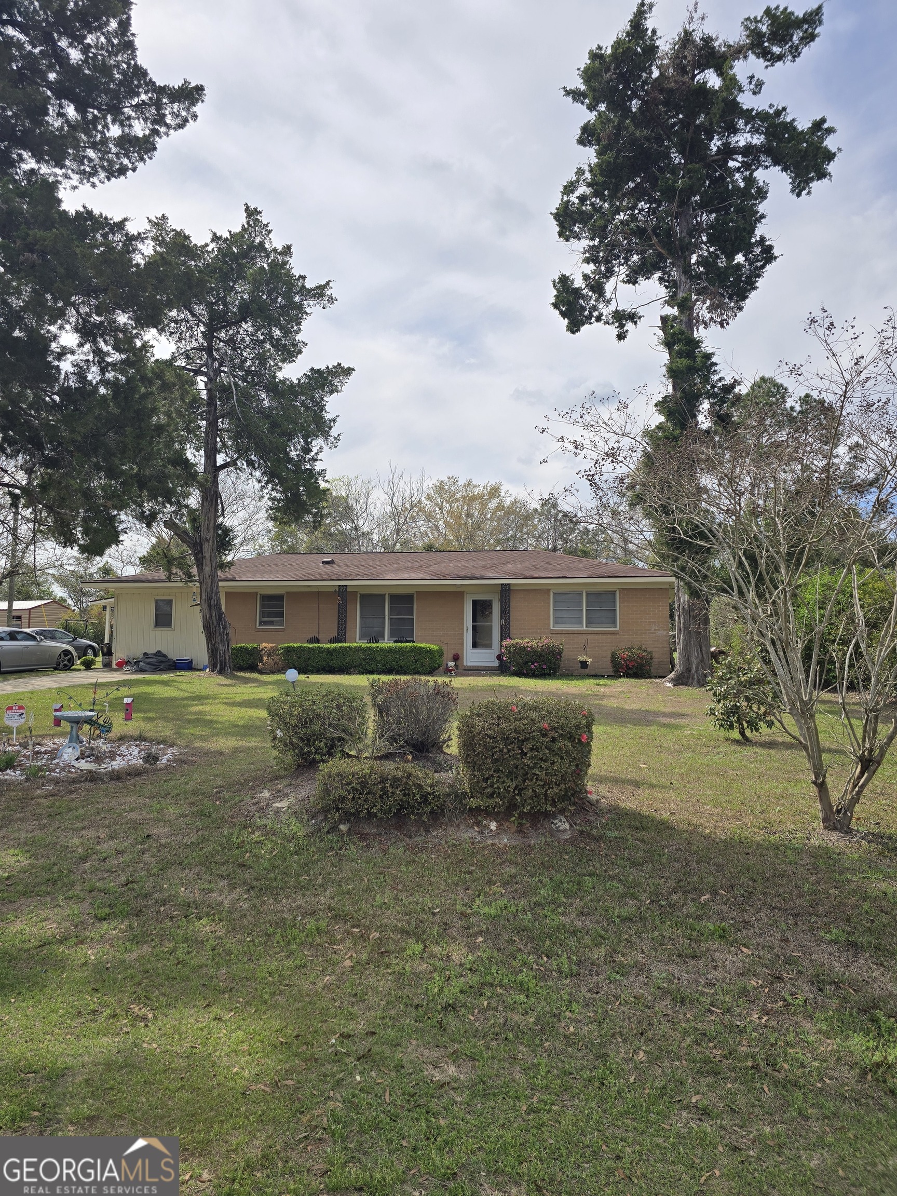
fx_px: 795
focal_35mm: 23
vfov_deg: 73.9
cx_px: 448
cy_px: 598
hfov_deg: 58.9
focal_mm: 6.3
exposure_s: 1/939
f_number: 1.7
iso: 12
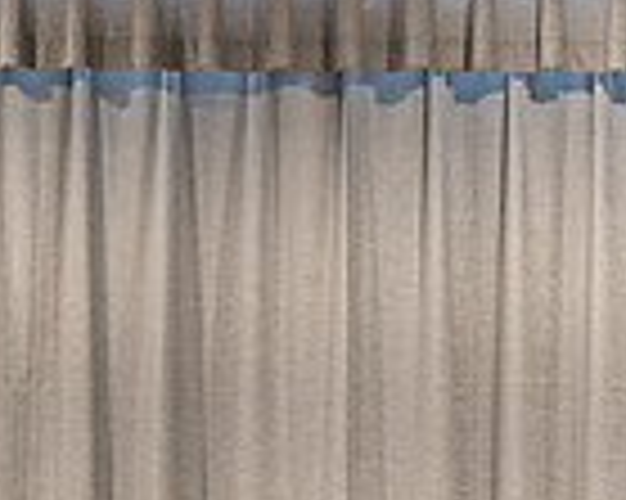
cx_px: 393
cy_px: 434
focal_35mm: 291
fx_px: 5388
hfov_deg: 6.6
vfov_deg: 5.3
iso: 2000
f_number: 2.8
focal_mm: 70
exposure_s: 1/200
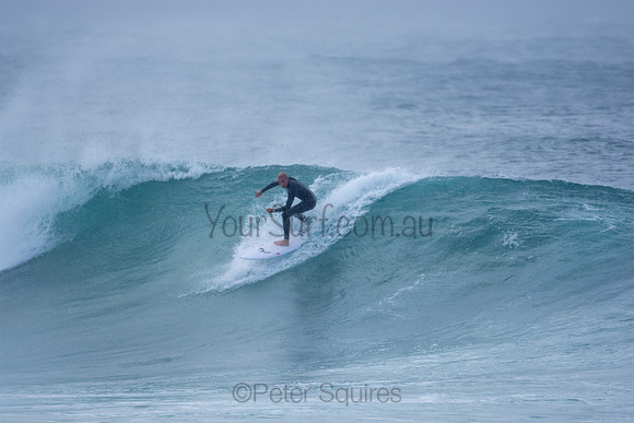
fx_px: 12682
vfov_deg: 1.9
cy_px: 212
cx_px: 317
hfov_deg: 2.9
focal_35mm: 720
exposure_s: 1/1000
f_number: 5.6
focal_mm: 480
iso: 200
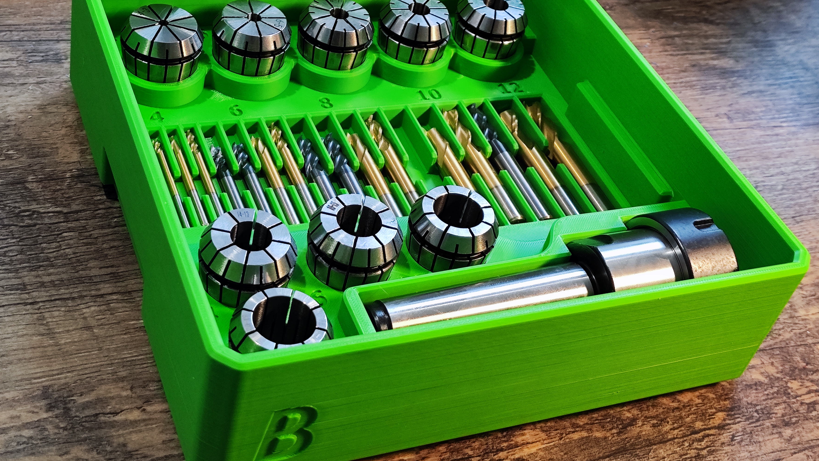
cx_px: 395
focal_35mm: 29
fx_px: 630
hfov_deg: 66.0
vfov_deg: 40.0
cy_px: 189
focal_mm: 5.4
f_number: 1.8
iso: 234
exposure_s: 1/100
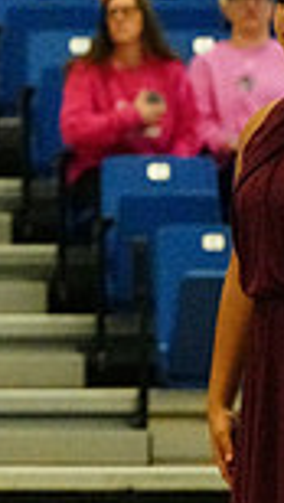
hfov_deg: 2.0
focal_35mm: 592
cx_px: -555
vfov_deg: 3.6
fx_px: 7900
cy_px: 175
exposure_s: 1/1250
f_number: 4
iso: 25600
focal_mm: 150
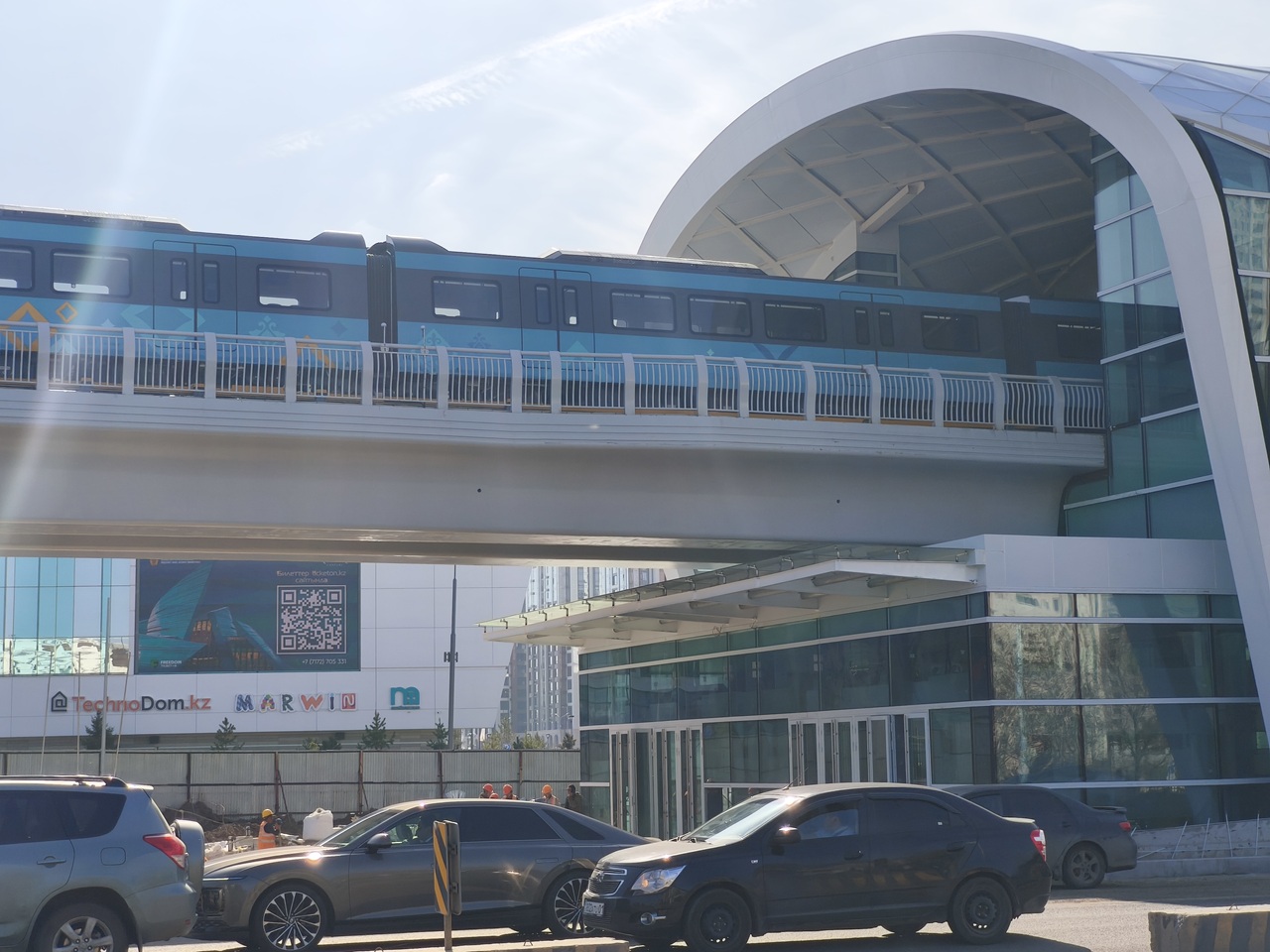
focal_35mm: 60
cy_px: 476
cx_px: 635
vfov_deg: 24.4
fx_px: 2201
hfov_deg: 32.2
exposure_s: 1/1536
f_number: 1.9
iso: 50
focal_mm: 7.1
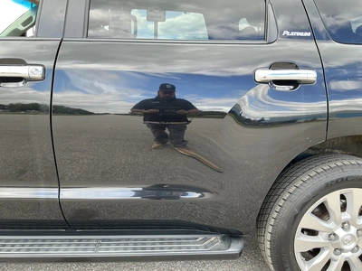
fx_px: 293
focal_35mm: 28
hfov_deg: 63.4
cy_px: 136
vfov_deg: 49.7
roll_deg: -1.9
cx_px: 181
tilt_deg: -11.8
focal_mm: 3
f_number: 1.8
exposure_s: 1/122
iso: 25
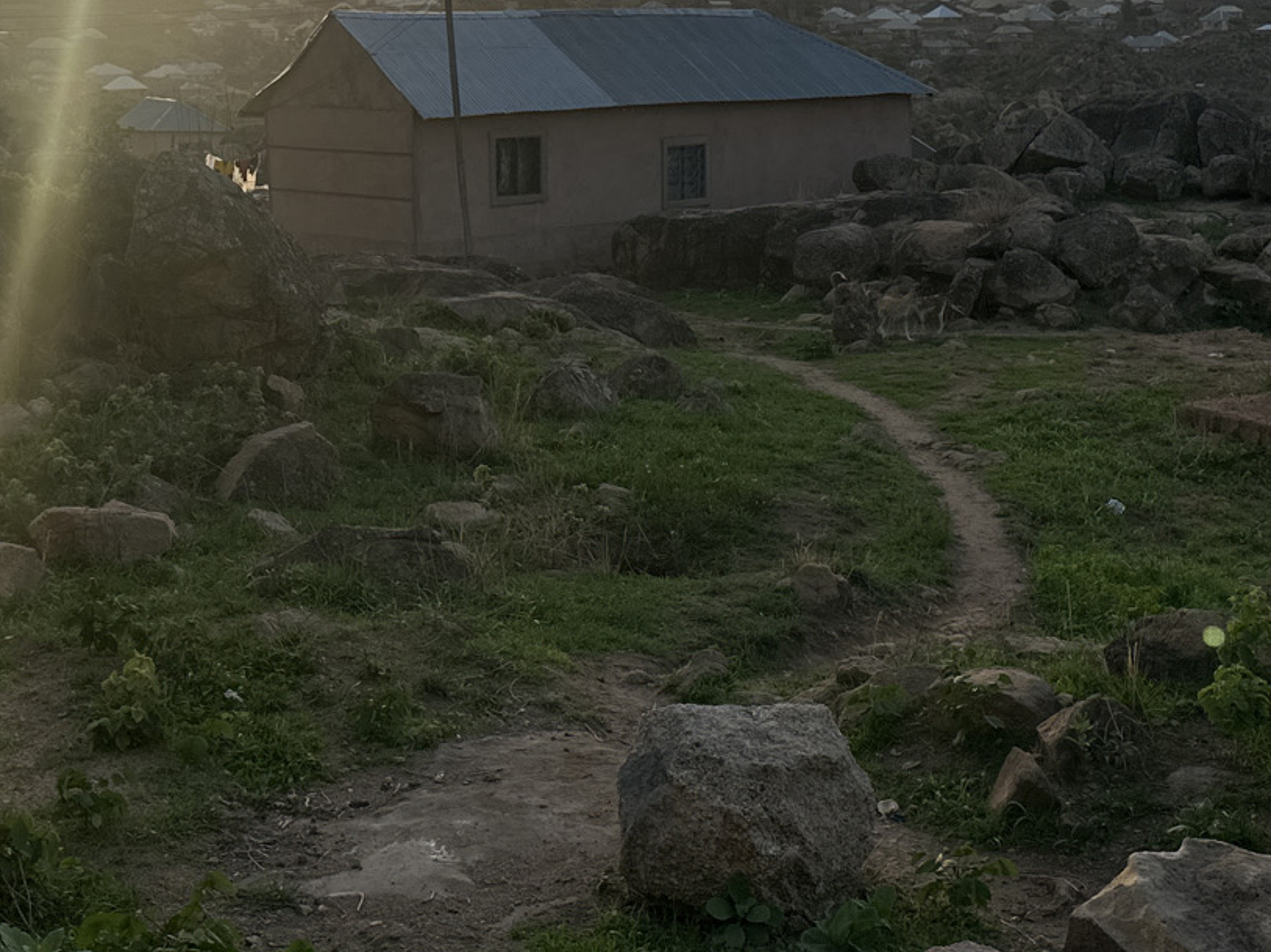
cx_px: 664
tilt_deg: -6.2
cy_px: 212
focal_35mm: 59
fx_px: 2166
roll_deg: +1.4
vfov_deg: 24.5
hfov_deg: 32.7
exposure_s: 1/3717
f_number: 1.78
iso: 80
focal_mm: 6.86
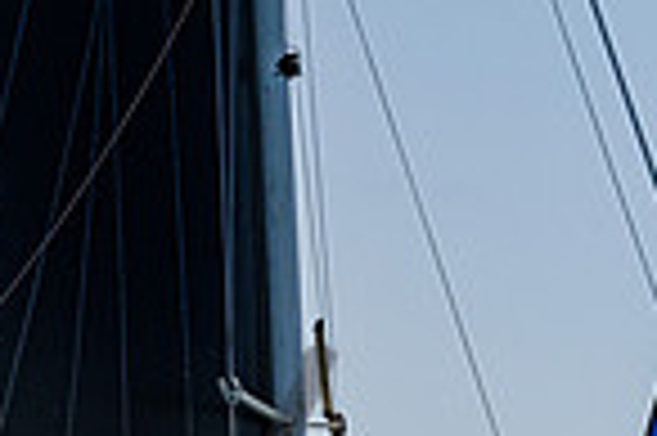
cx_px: 359
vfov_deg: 3.7
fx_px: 6617
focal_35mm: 363
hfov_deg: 5.7
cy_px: 857
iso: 500
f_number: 8
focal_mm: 89
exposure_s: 1/4000
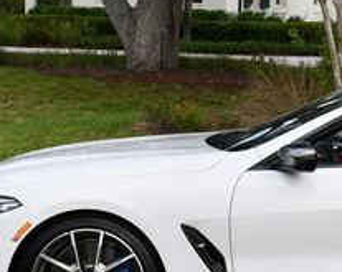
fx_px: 1294
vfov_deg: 12.0
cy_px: 79
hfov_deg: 14.7
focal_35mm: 128
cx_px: 370
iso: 200
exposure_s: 1/250
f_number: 8
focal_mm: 22
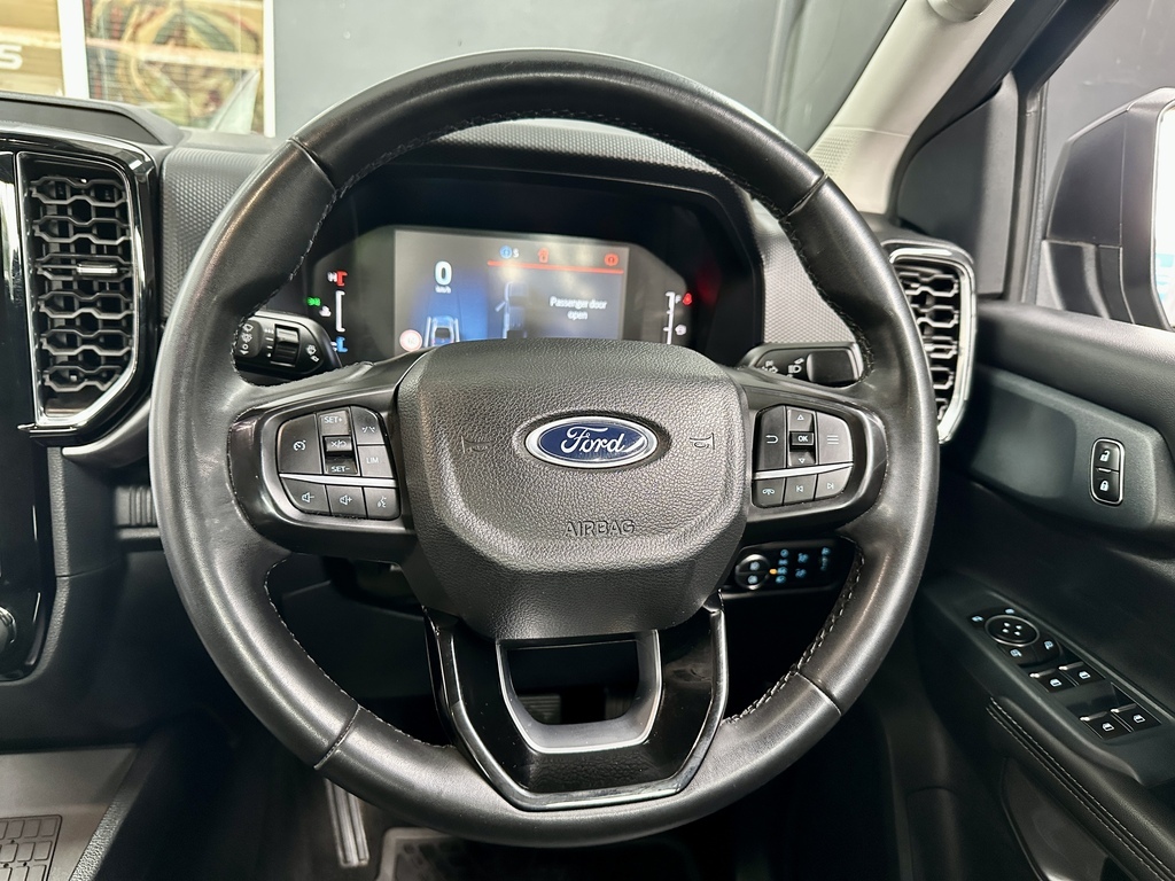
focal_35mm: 24
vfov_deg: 56.8
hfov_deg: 71.6
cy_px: 440
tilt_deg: -18.2
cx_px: 588
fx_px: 815
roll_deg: -5.6
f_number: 1.78
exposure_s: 1/50
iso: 640
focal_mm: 6.86
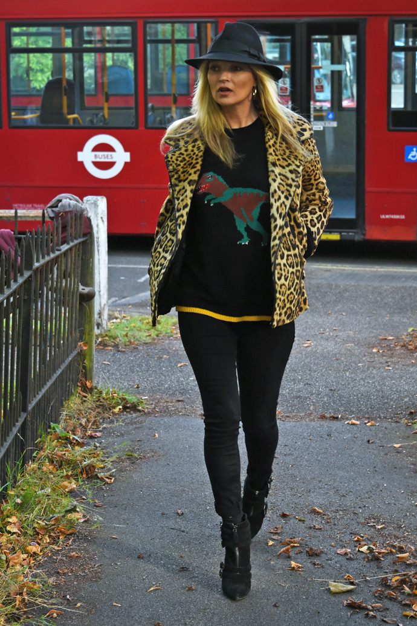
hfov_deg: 16.1
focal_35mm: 85
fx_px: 1478
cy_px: 313
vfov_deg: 23.9
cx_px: 208
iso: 1600
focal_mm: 85
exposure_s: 1/200
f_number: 7.1
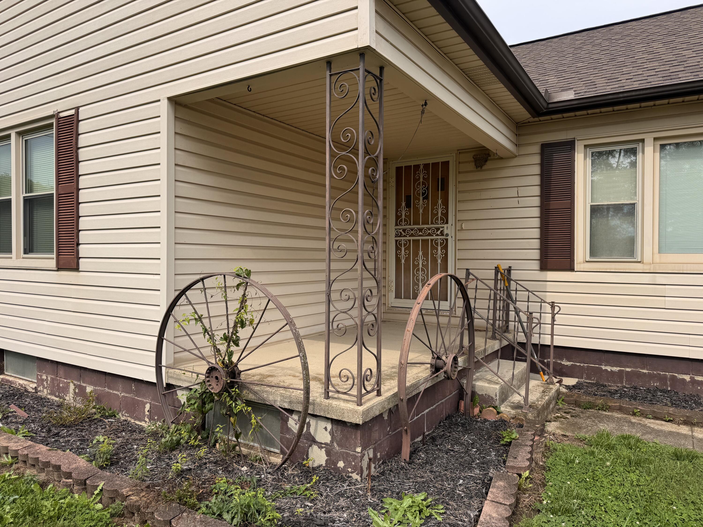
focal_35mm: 24
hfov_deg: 71.6
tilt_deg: -1.9
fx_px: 487
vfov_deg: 56.8
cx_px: 352
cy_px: 264
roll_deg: -0.9
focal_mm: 6.76
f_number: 1.78
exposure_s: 1/4049
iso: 80
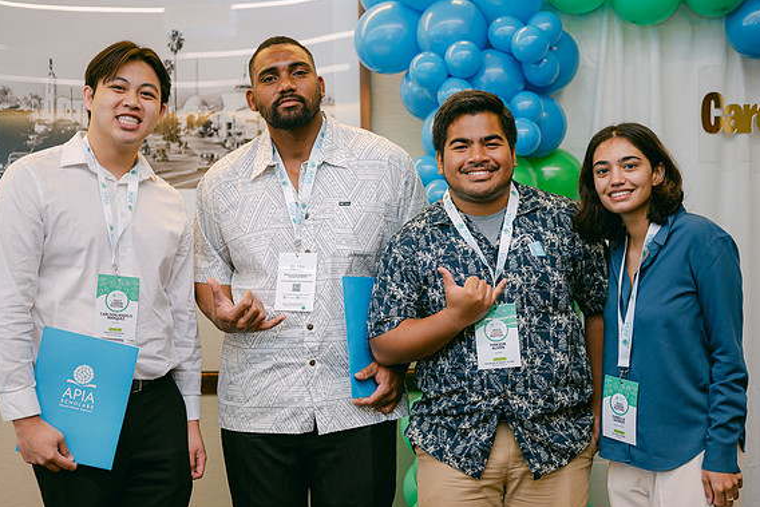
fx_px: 1077
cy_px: 257
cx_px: 381
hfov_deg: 38.9
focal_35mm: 51
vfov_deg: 26.5
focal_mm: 50
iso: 500
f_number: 2
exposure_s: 1/125
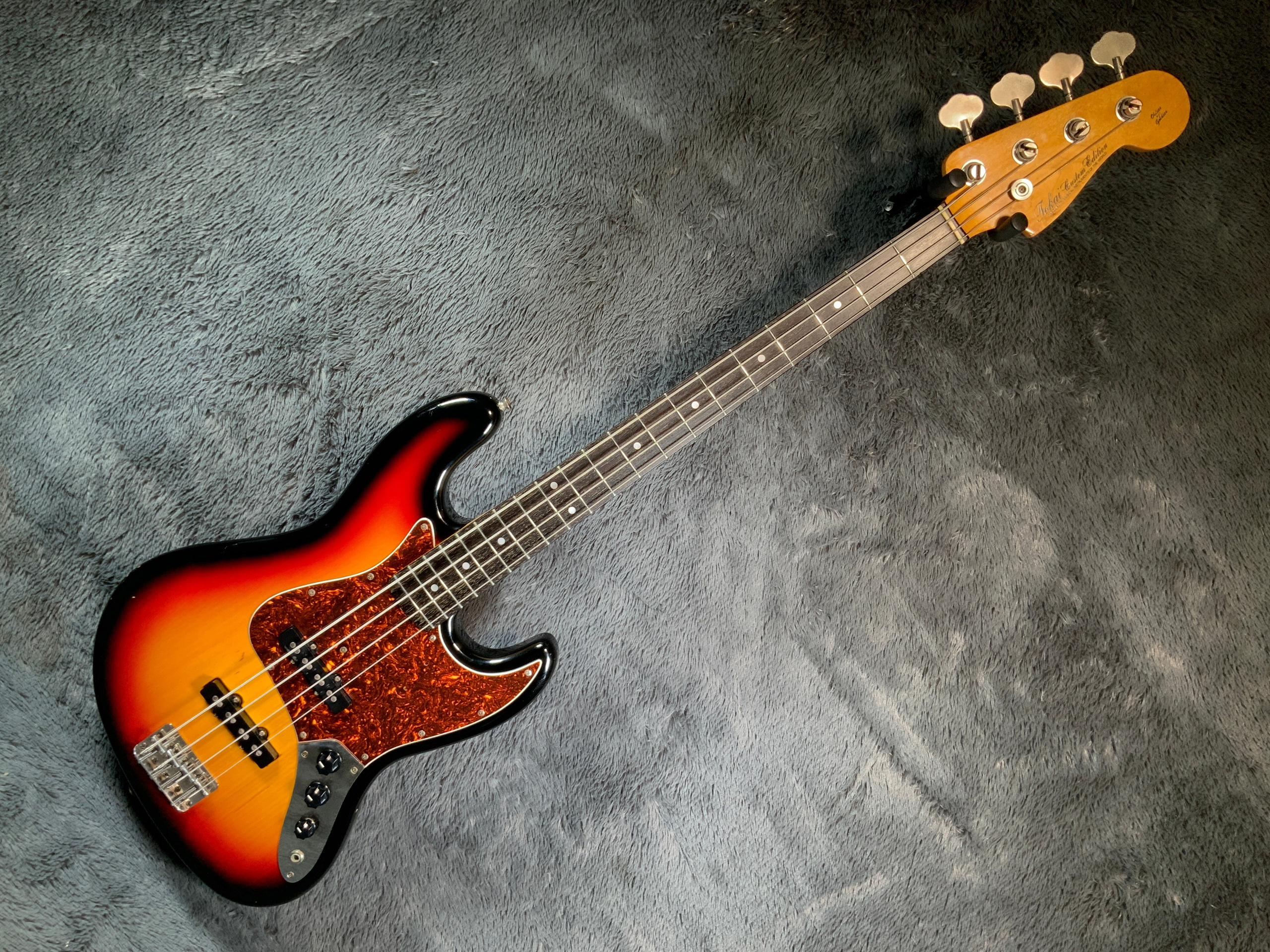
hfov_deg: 61.7
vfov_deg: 48.2
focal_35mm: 29
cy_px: 476
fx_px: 1064
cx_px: 635
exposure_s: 1/104
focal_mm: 3
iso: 64
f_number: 1.8
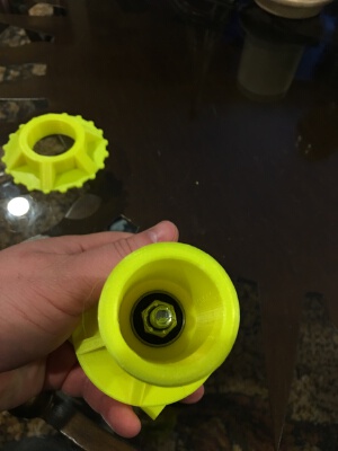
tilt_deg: -58.5
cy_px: 226
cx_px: 169
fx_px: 378
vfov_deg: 61.7
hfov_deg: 48.2
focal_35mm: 29
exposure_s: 1/15
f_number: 2.2
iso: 64
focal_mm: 4.15
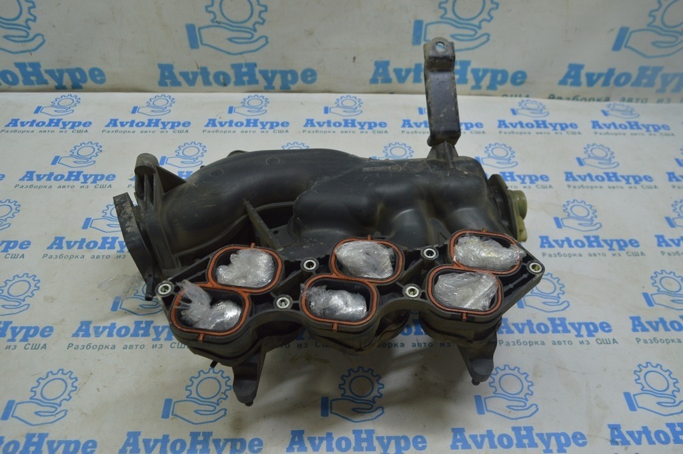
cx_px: 342
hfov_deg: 62.0
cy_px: 227
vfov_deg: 43.5
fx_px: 569
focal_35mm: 30
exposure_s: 1/40
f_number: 5.6
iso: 400
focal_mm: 20
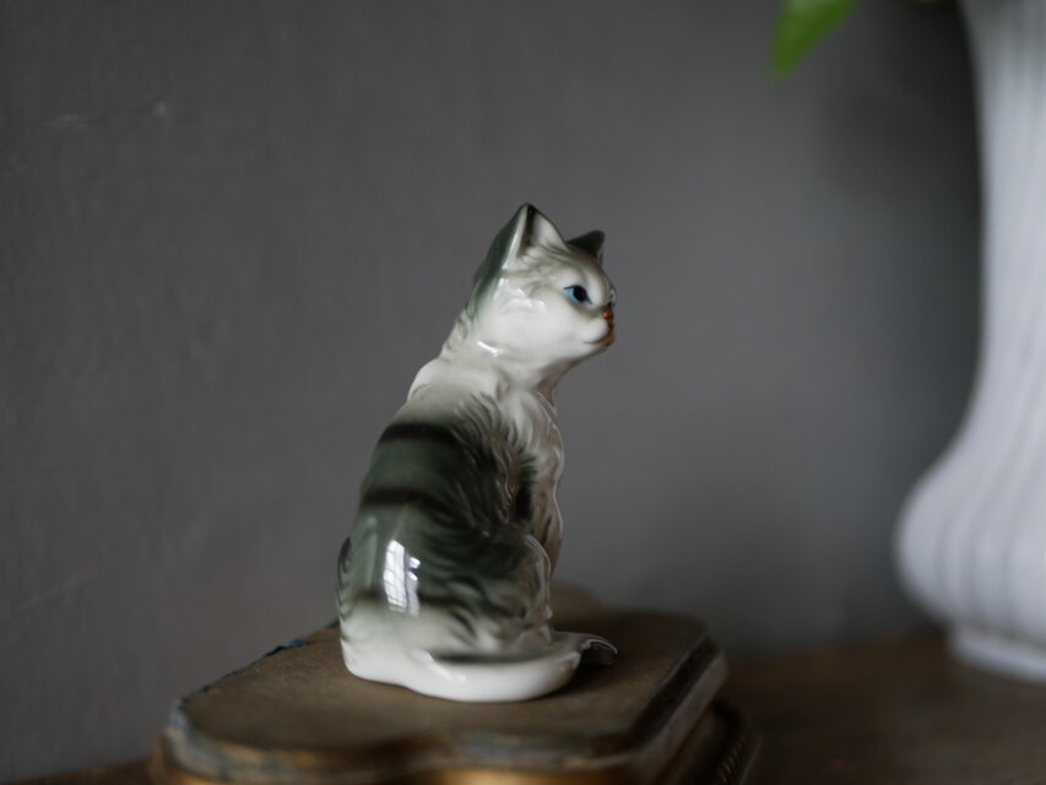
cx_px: 523
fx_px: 1511
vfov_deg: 29.1
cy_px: 392
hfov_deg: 38.2
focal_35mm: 50
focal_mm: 25
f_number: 1.7
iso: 320
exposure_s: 1/125
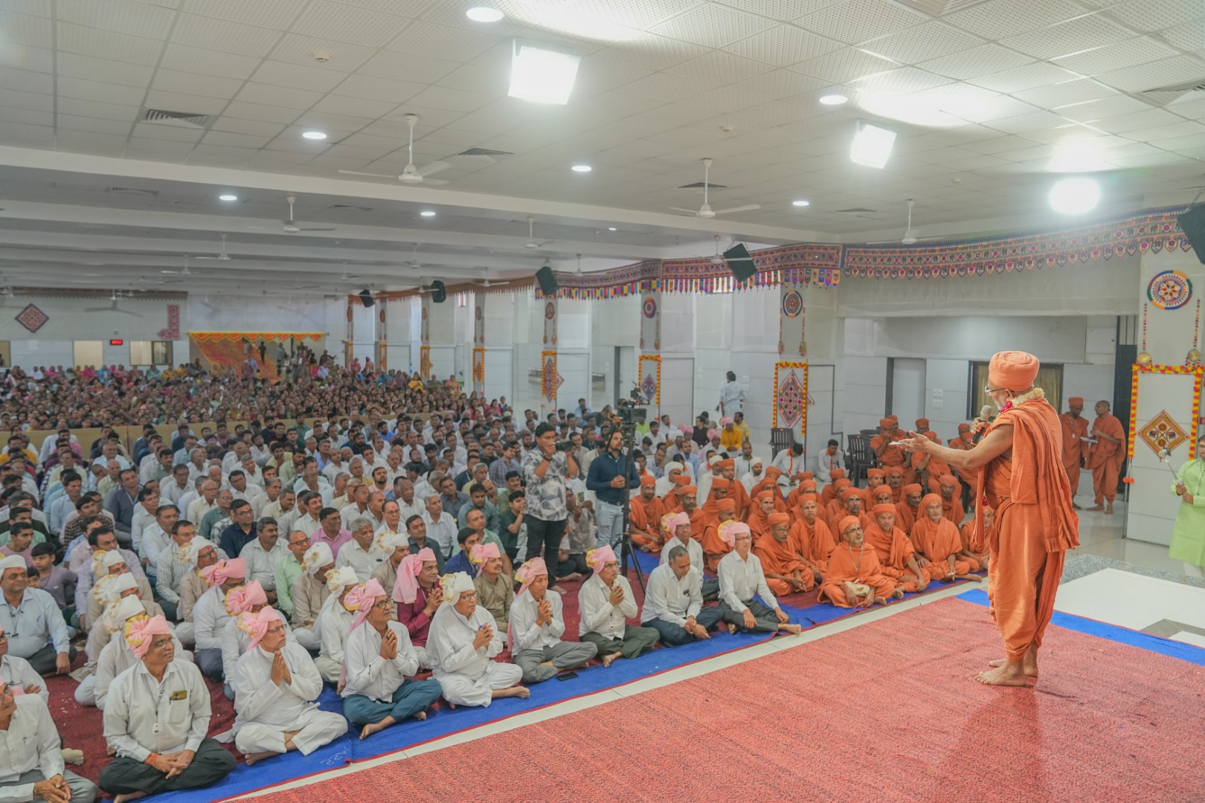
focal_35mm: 24
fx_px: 803
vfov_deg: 53.1
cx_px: 602
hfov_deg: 73.7
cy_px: 402
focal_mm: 24
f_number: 4
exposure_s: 1/100
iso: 1000
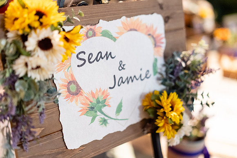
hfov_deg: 36.2
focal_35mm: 55
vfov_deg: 24.6
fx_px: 362
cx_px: 118
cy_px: 79
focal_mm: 55
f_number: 2
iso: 1600
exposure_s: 1/80
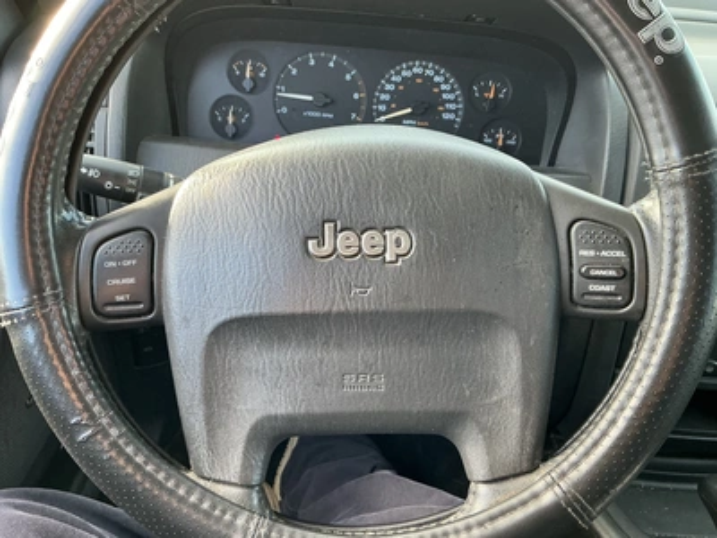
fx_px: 580
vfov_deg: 49.7
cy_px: 269
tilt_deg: -30.0
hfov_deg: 63.4
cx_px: 358
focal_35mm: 28
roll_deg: -3.3
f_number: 1.8
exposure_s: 1/90
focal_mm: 3
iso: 64
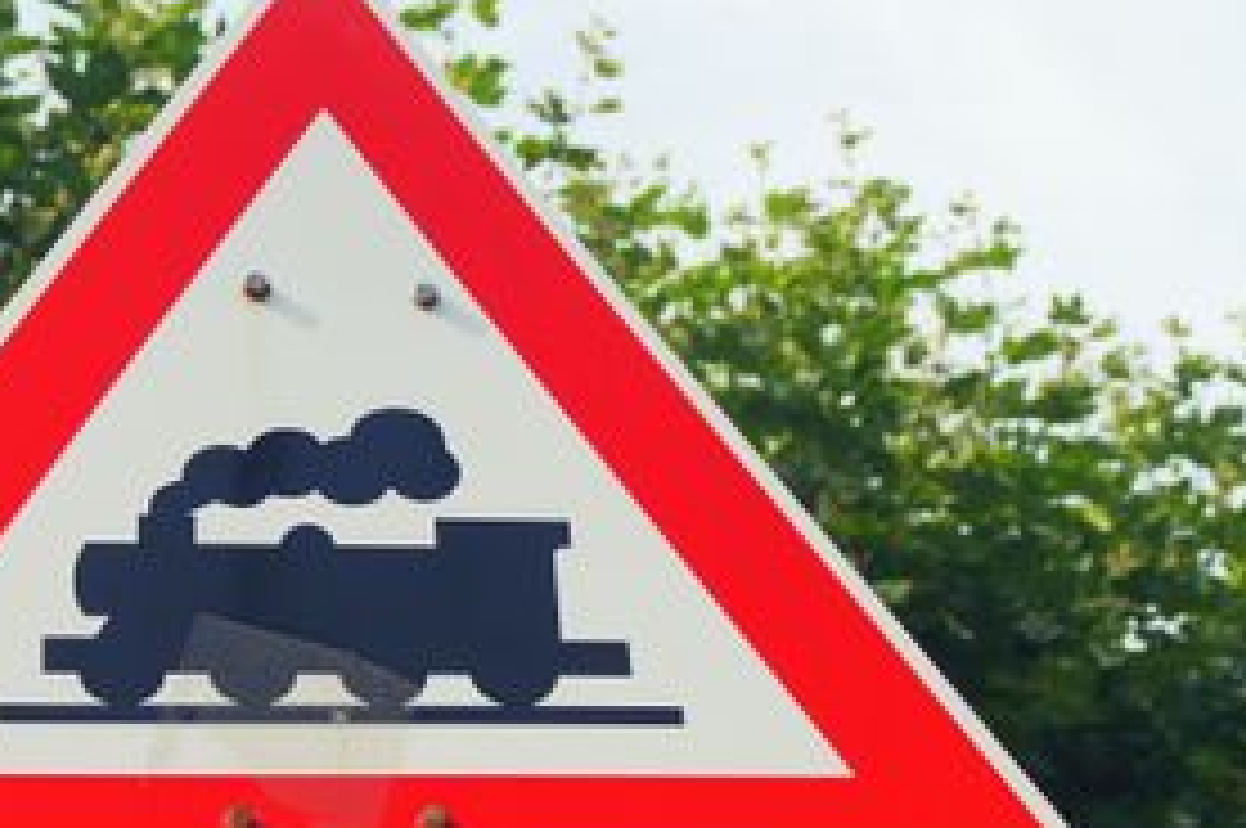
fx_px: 3351
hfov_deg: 20.9
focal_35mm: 97
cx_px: 337
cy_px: 508
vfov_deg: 14.1
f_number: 7.1
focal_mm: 35
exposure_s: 1/160
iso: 100
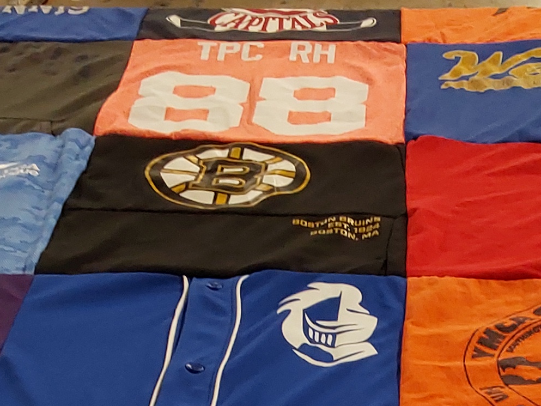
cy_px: 661
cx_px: 388
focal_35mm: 92
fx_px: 1438
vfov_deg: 14.6
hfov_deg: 21.2
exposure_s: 1/60
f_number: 1.9
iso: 100
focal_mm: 2.91
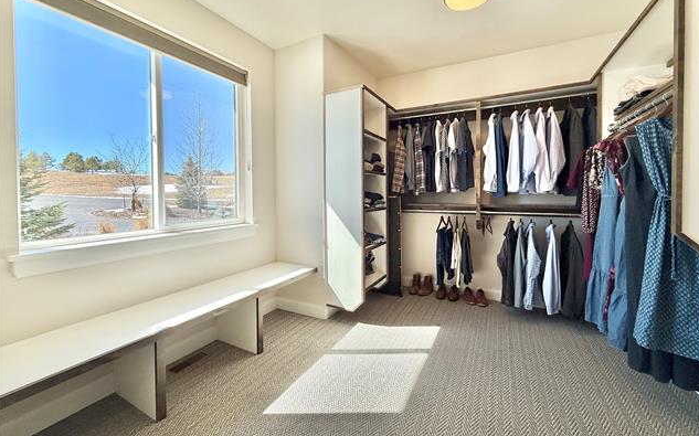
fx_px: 286
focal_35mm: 15
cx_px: 351
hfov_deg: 101.5
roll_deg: +0.0
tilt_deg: +0.1
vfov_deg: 74.5
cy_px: 197
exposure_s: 1/315
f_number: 2.2
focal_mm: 2.22
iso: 50
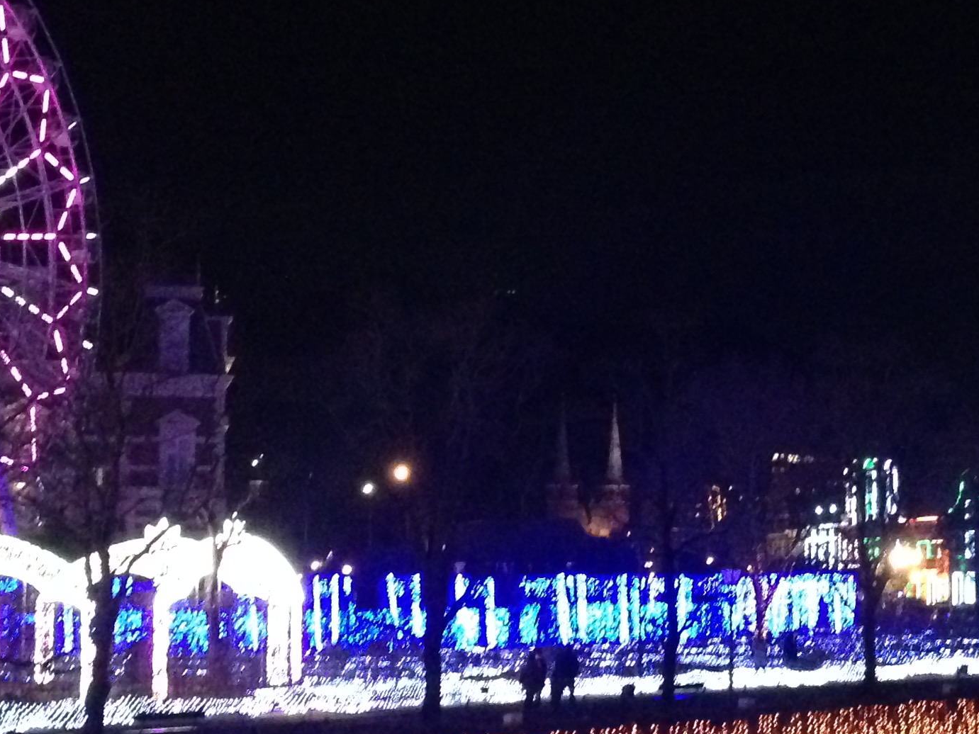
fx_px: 2206
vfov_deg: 18.9
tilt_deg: +3.0
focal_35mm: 78
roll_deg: -0.8
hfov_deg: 24.7
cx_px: 745
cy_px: 451
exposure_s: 1/15
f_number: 2.4
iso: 800
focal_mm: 4.12
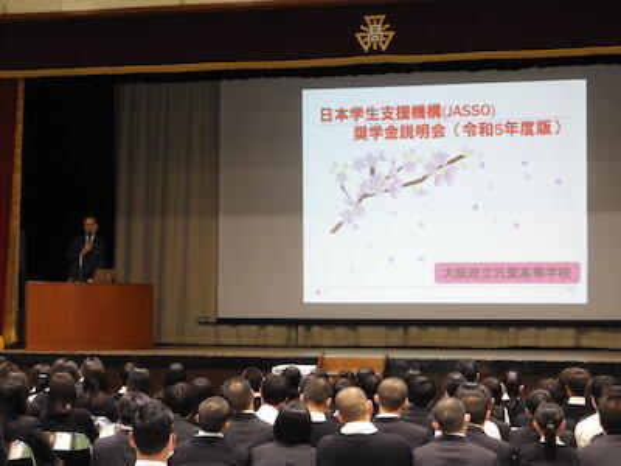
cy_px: 233
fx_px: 1435
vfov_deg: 18.4
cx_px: 310
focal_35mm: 80
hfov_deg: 24.4
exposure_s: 1/15
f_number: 4.5
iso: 450
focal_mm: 14.3
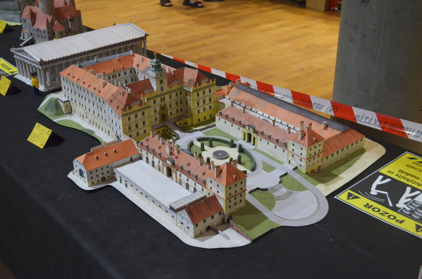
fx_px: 526
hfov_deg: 43.7
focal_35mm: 45
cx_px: 211
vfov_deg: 29.7
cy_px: 140
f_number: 4.5
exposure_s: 1/80
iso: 2000
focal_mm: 30
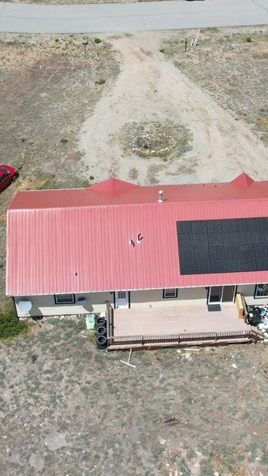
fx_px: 644
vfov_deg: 39.9
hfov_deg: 23.5
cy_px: 146
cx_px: 142
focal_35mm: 51
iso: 100
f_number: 2.8
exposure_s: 1/2000
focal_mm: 8.38
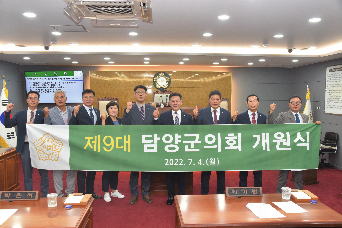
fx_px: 304
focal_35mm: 32
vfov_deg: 41.1
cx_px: 171
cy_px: 114
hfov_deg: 58.7
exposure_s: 1/80
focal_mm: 32
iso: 1600
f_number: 8
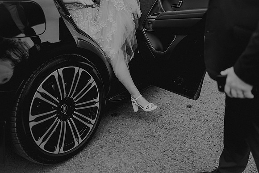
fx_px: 252
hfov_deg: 54.4
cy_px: 86
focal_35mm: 35
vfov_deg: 37.9
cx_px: 130
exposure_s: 1/320
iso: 200
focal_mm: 35
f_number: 2
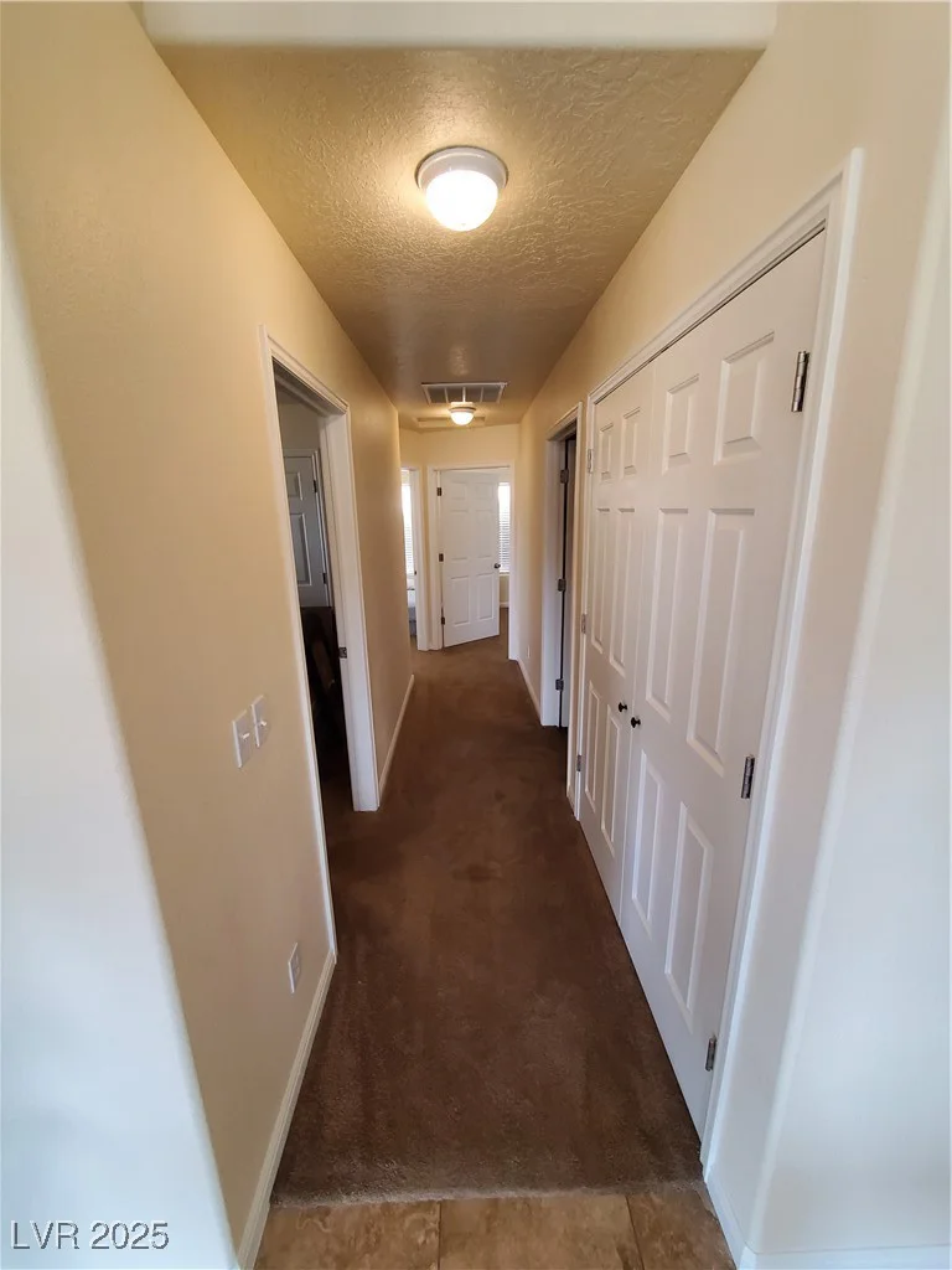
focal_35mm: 13
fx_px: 477
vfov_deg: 106.2
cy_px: 635
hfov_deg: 89.9
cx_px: 476
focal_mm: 1.8
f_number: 2.2
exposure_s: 1/60
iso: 250
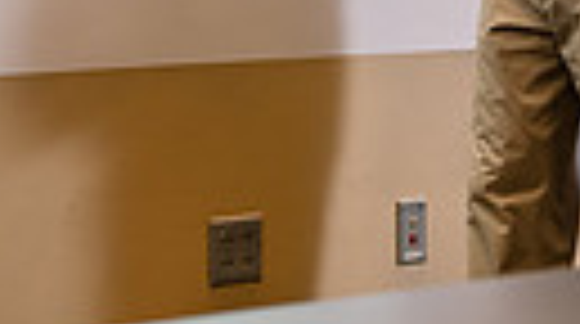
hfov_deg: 11.3
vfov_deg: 6.3
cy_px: -200
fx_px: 2901
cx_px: 567
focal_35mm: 189
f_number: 3.2
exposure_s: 1/200
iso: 800
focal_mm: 40
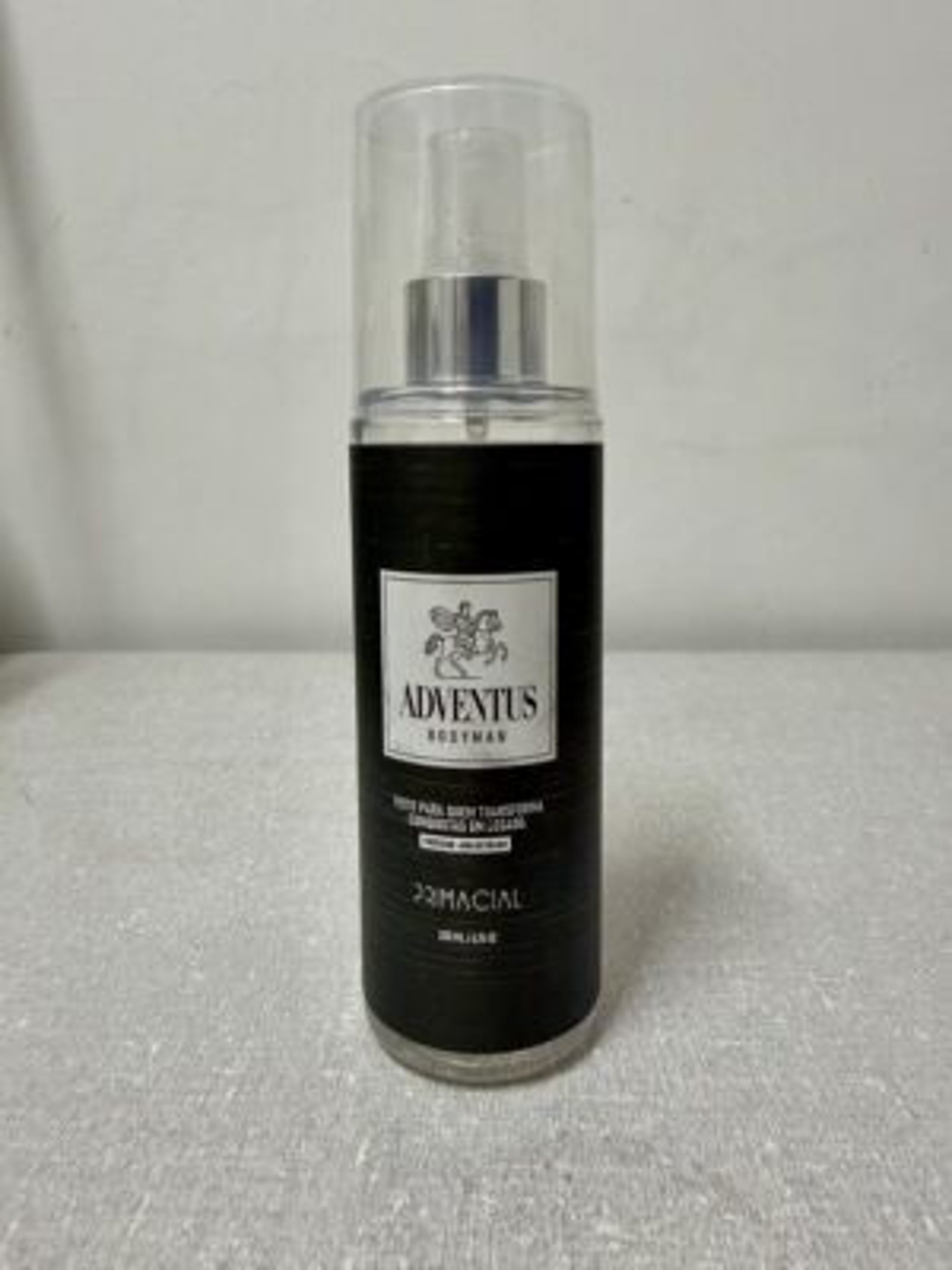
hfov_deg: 56.8
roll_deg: +0.5
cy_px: 635
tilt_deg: -5.4
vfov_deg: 71.6
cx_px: 476
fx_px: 880
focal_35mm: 24
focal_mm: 2.22
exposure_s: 1/60
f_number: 2.2
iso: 400
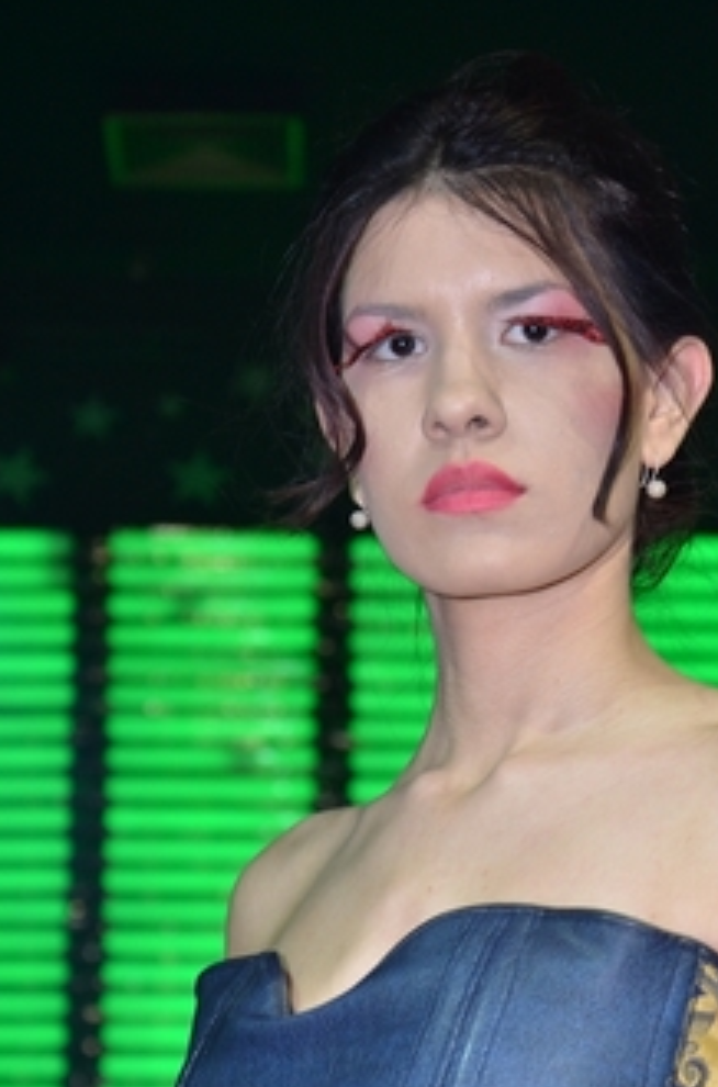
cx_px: 524
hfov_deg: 8.7
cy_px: 735
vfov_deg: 13.2
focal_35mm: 156
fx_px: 4696
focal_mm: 66
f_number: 6.3
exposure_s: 1/60
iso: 640
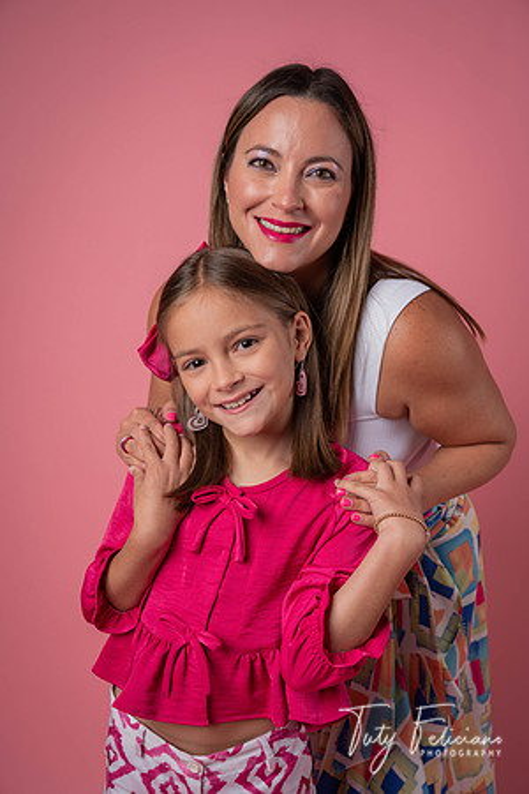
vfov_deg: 41.1
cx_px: 264
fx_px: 1058
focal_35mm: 48
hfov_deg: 28.1
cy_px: 397
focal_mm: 48
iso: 64
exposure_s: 1/200
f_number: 4.5
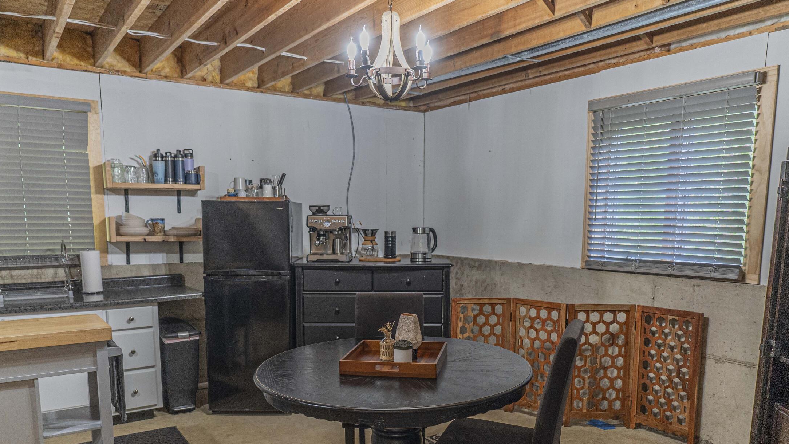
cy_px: 303
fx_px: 607
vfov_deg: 39.6
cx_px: 394
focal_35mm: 29
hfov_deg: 66.1
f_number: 2.8
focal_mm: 20
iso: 1000
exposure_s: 1/60
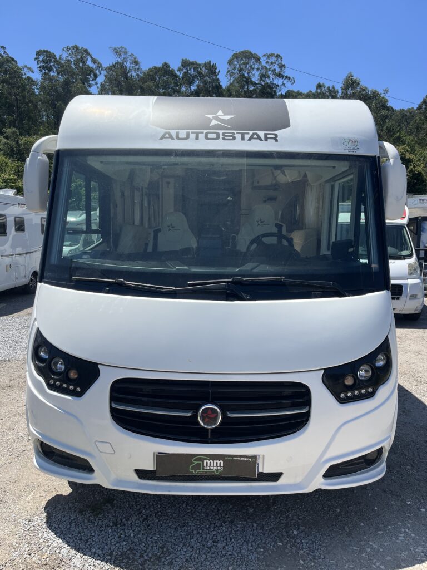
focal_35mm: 26
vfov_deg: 67.3
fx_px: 428
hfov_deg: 53.1
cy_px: 285
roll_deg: +0.5
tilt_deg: -6.2
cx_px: 214
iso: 50
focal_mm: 5.1
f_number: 1.6
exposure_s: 1/2967
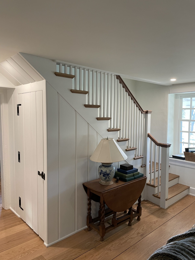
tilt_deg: -3.8
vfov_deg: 67.3
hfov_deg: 53.1
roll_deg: -0.7
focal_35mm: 26
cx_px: 98
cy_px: 130
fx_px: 195
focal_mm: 4.2
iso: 125
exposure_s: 1/60
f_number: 1.6
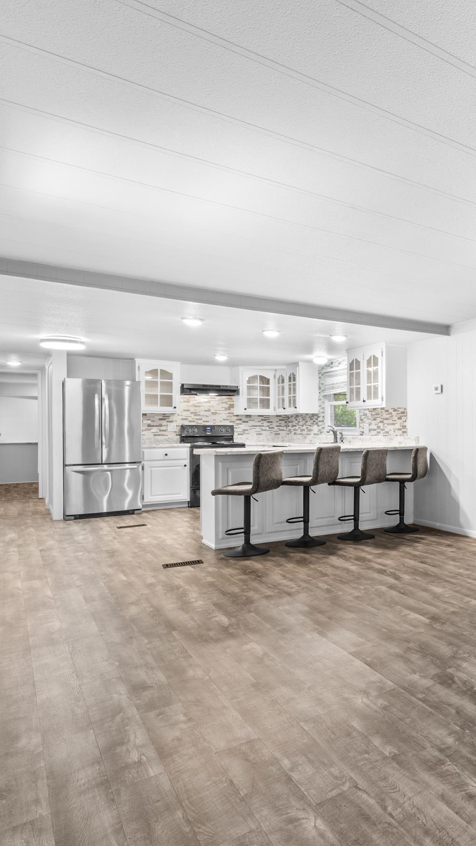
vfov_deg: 76.3
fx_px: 538
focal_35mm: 24
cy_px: 420
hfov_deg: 41.6
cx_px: 474
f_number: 9
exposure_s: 1.3
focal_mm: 10
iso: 200
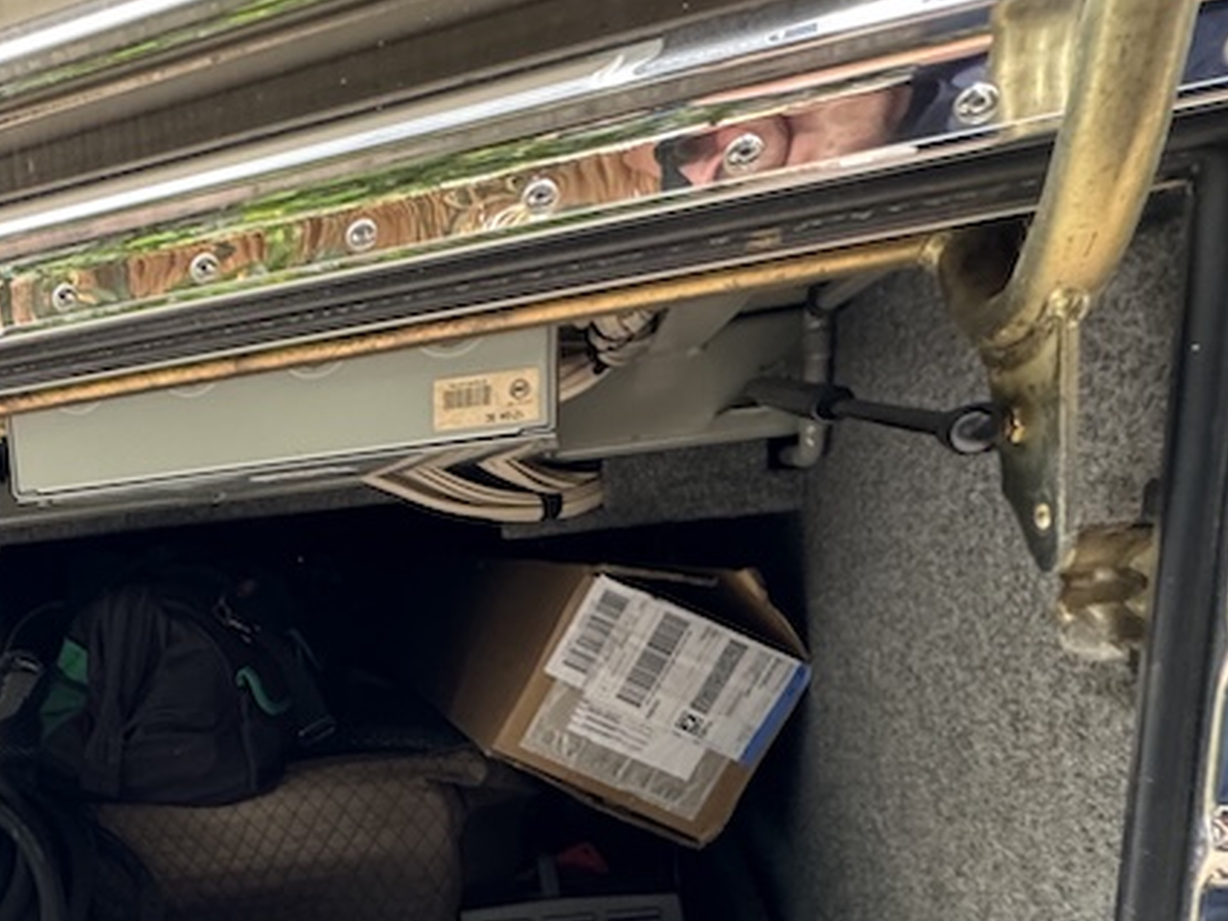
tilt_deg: -15.3
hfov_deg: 46.8
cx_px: 17
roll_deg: +5.3
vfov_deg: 40.2
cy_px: 802
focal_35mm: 33
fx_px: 1171
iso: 320
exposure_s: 1/64
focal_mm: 2.22
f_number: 2.2
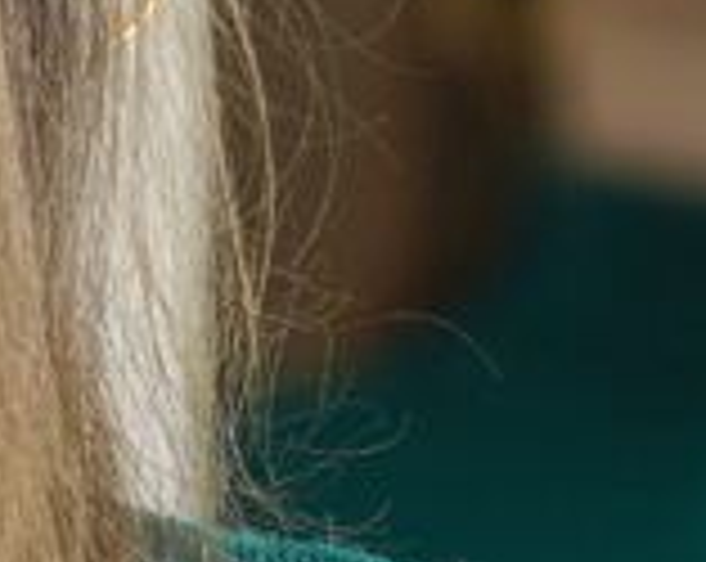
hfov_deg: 2.3
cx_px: -612
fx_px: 17269
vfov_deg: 1.9
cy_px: 38
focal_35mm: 828
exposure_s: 1/200
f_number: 3.5
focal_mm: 135
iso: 500
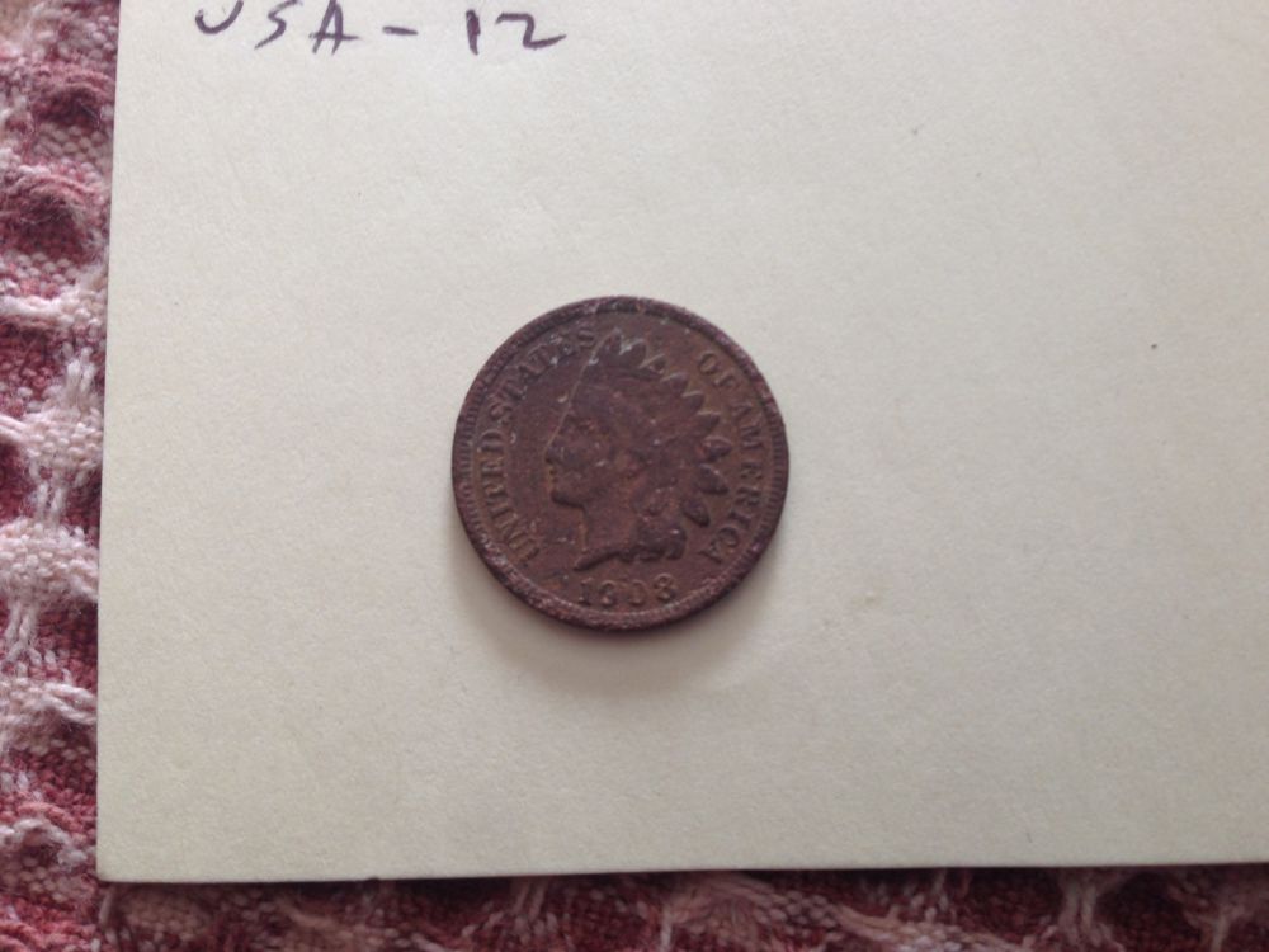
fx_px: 1210
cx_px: 634
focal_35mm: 33
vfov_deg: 42.9
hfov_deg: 55.4
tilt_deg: -82.9
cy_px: 476
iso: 50
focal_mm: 4.12
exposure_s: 1/24
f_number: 2.4
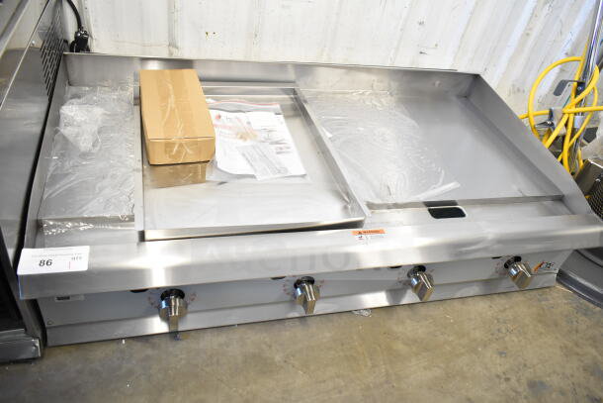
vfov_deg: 48.0
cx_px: 302
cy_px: 202
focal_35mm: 27
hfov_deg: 67.4
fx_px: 452
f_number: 3.5
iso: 1600
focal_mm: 18
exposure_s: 1/80
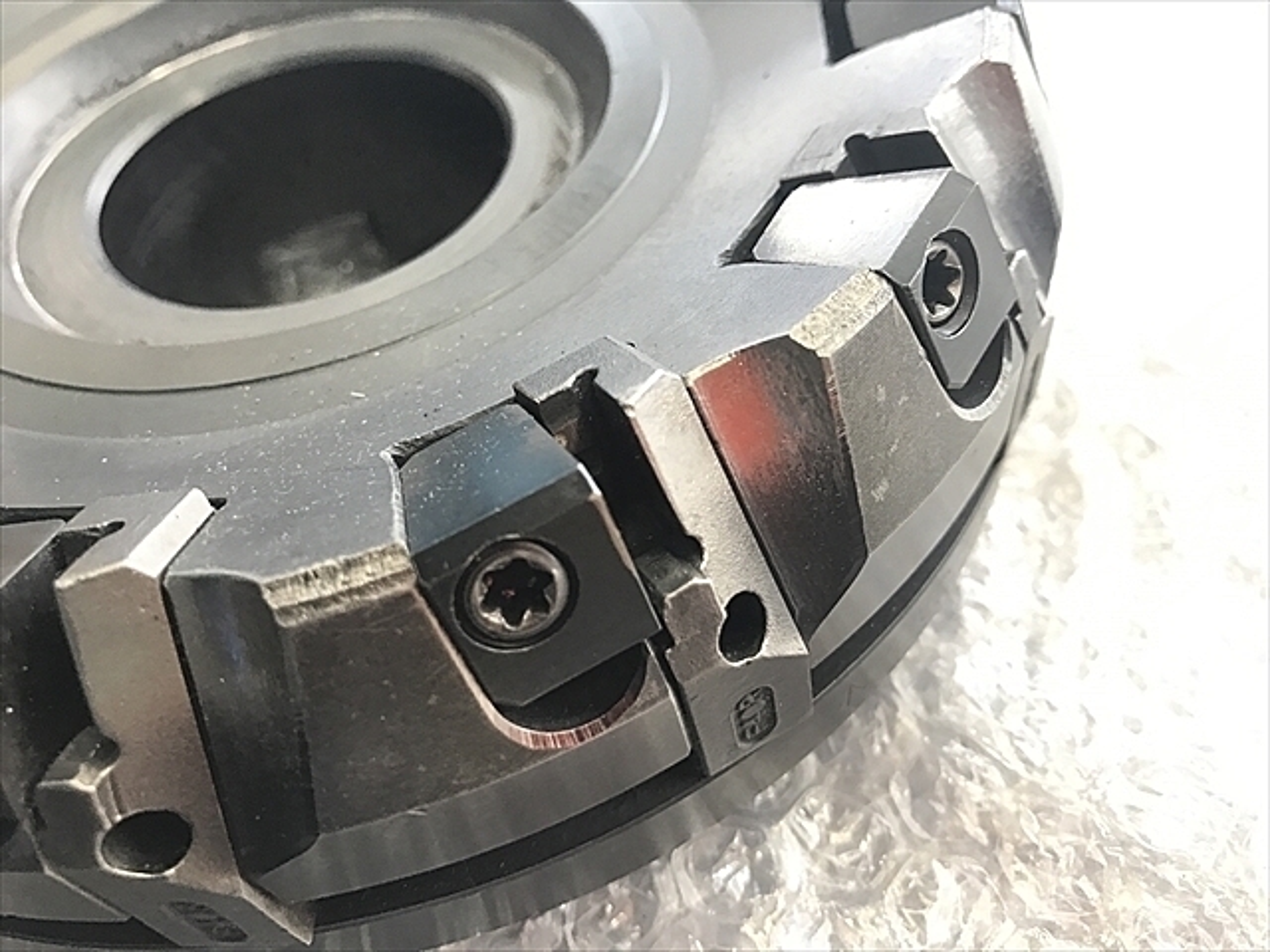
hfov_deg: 63.4
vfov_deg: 49.7
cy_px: 476
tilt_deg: -50.3
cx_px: 635
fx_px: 1027
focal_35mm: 28
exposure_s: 1/20
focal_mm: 3.99
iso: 40
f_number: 1.8
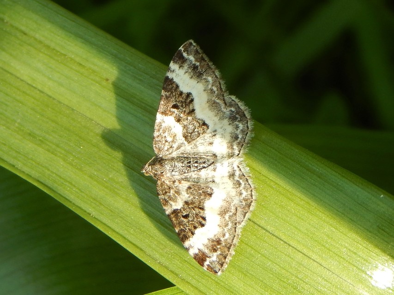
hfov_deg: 10.9
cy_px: 148
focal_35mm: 182
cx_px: 197
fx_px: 2072
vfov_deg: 8.2
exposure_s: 1/200
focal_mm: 32.8
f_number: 5.3
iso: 125
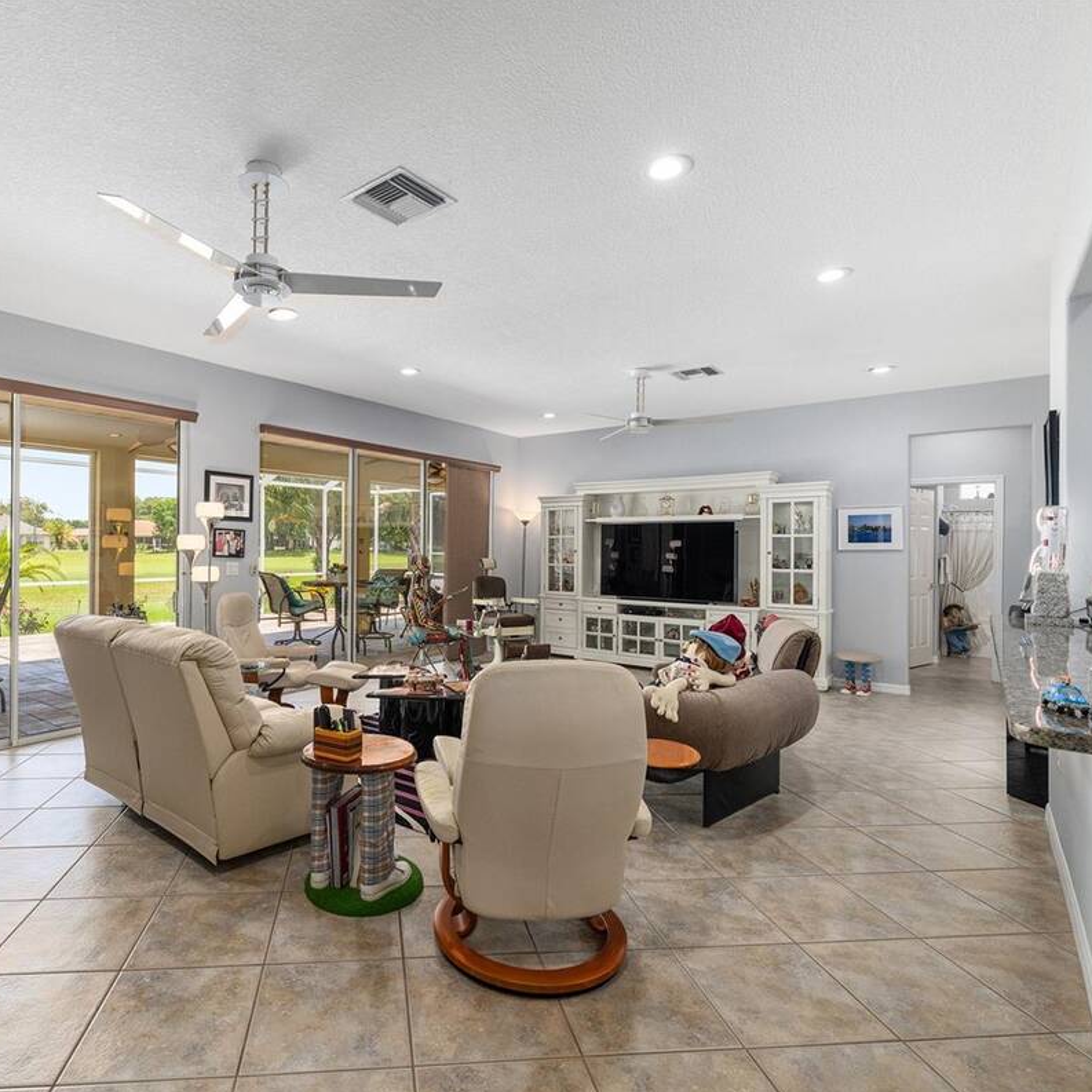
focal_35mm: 18
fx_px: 642
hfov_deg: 79.4
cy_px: 547
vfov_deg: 80.7
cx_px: 414
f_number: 8
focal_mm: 14
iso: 500
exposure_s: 1/40
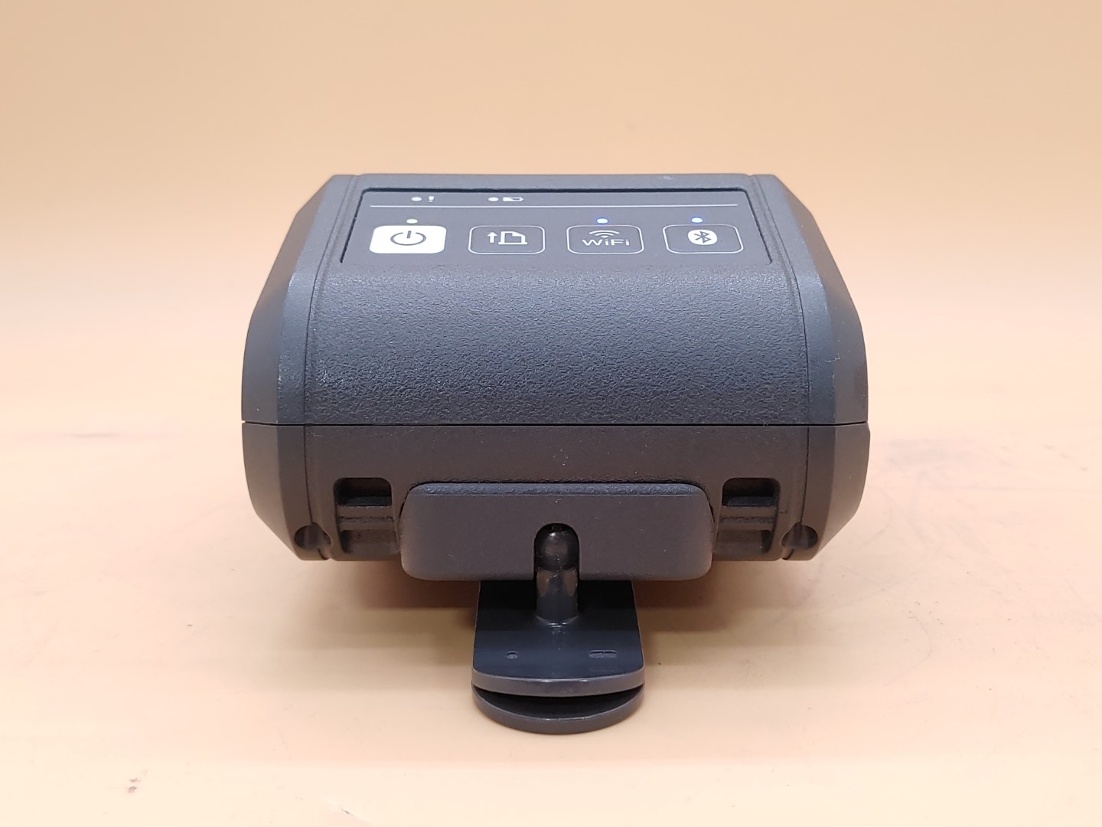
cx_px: 551
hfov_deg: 45.8
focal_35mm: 41
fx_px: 1305
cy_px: 414
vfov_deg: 35.1
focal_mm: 4.36
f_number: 1.8
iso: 50
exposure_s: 1/63
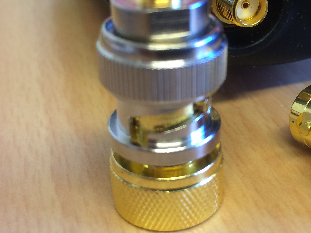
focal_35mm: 57
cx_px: 190
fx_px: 512
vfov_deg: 25.6
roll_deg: +1.6
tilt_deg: -29.4
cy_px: 90
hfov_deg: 33.7
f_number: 2.2
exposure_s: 1/33
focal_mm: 4.15
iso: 50
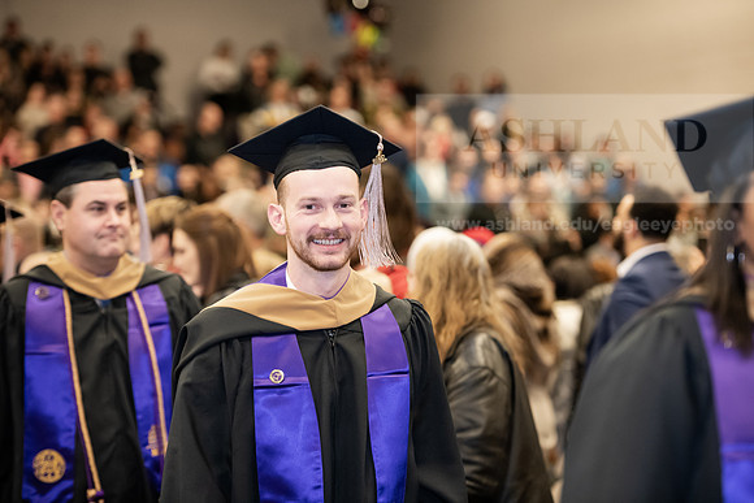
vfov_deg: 11.8
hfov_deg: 17.6
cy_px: 252
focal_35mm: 116
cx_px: 377
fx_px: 2430
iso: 2500
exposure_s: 1/200
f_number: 3.2
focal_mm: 116
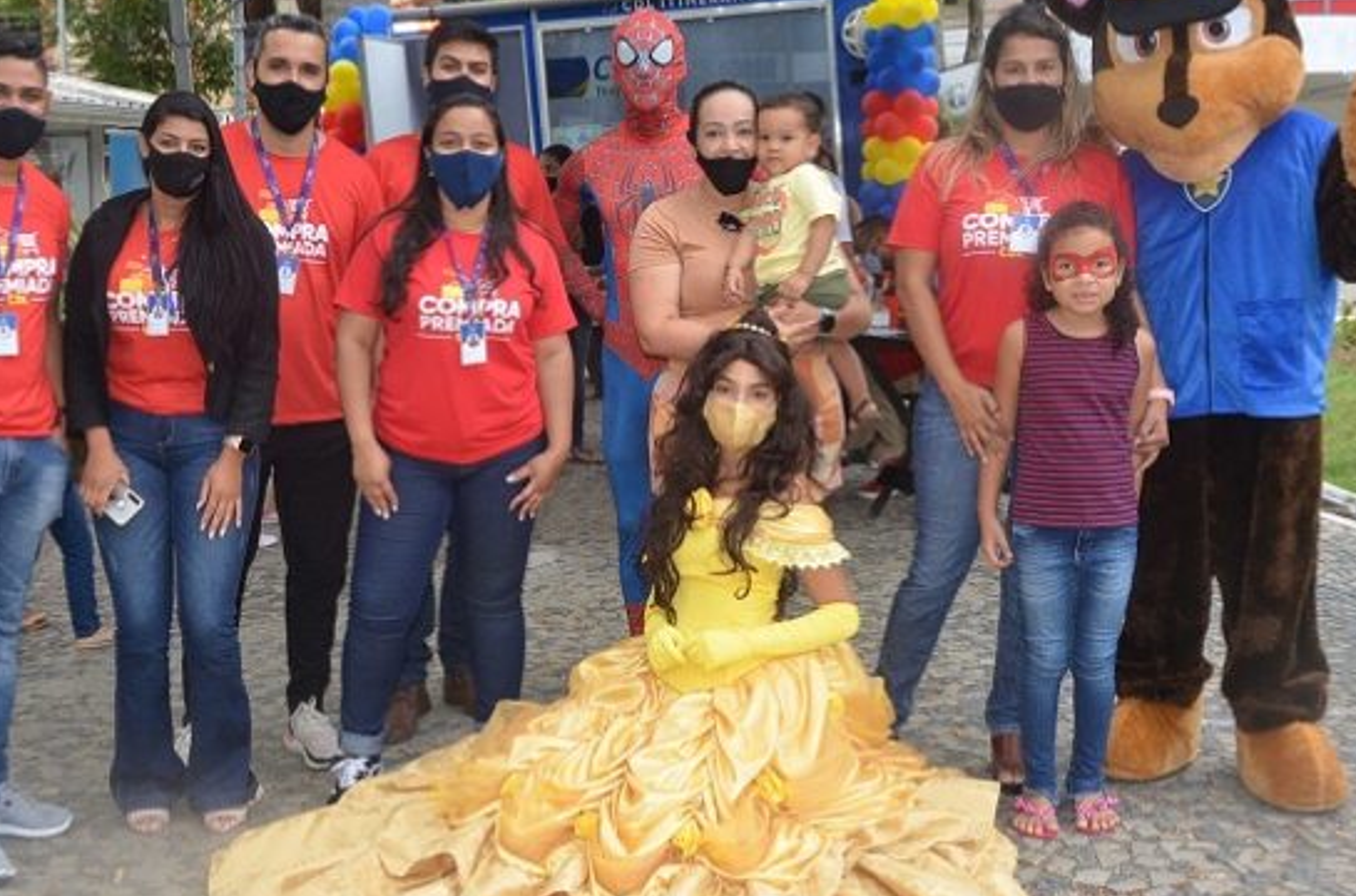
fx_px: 1728
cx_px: 649
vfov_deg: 29.1
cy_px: 416
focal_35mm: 46
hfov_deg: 42.8
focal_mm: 24
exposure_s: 1/250
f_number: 6.3
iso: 400
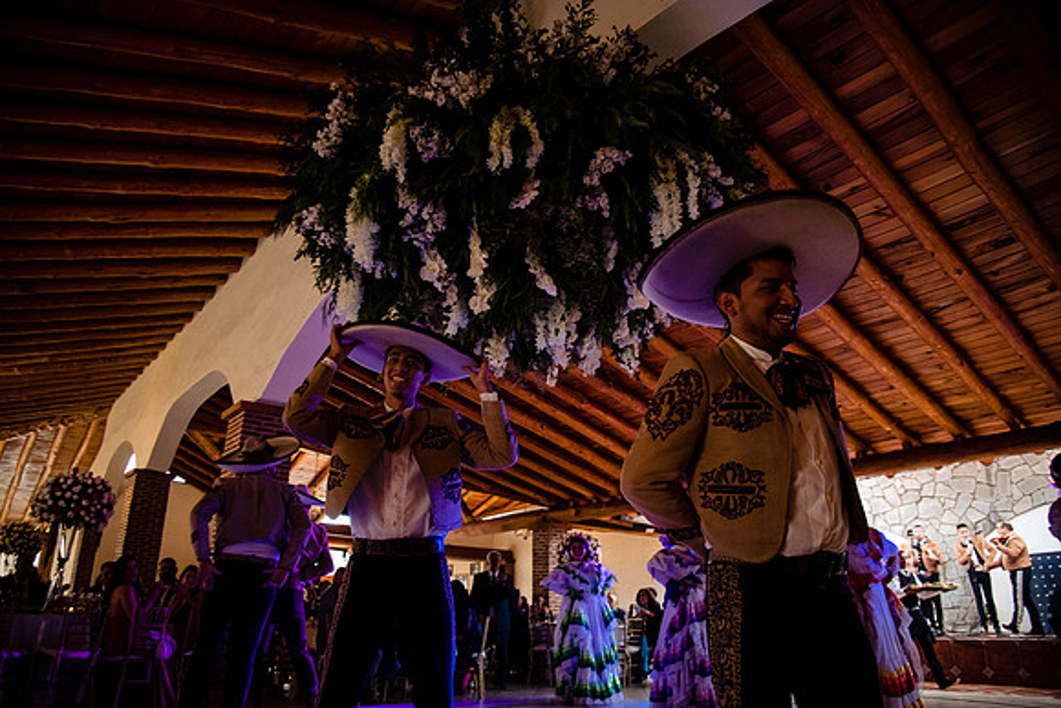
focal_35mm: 24
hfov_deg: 73.7
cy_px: 354
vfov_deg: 53.2
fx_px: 707
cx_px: 530
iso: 3200
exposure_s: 1/250
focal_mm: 24
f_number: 4
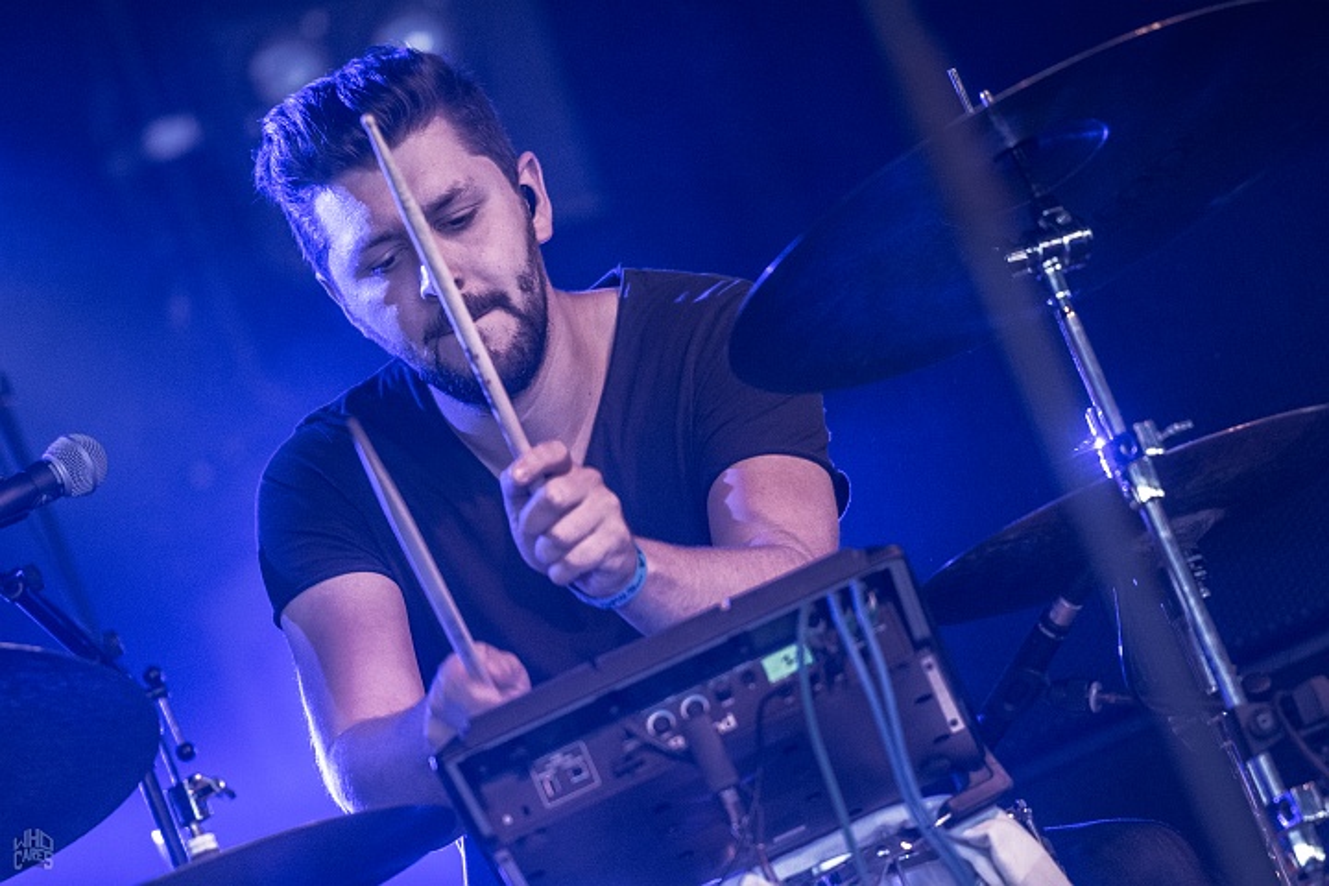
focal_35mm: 300
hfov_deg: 6.9
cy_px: 443
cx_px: 664
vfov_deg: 4.6
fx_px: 11074
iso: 1000
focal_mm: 200
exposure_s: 1/125
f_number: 2.8
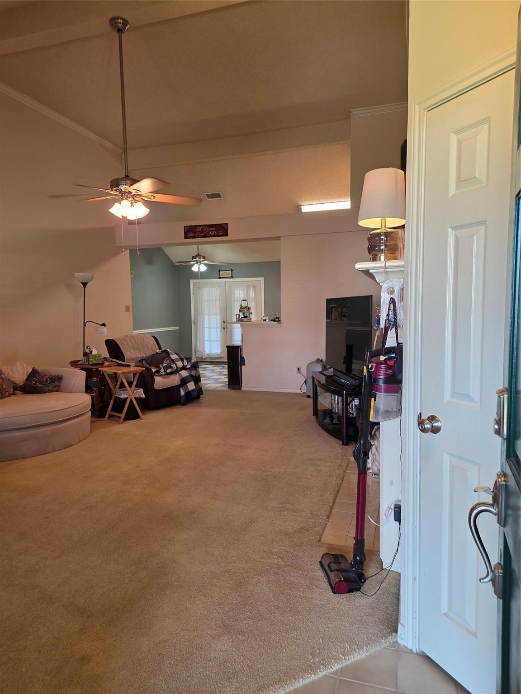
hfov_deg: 58.9
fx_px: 462
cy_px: 347
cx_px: 260
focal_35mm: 23
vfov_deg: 73.9
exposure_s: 1/60
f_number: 1.7
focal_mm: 6.25
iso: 64
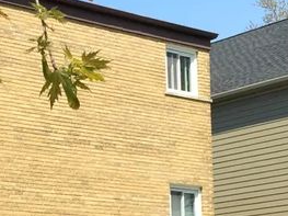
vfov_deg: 12.8
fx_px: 940
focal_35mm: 113
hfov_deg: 17.1
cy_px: 248
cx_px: 18
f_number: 2.2
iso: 32
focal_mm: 4.15
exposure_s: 1/1412
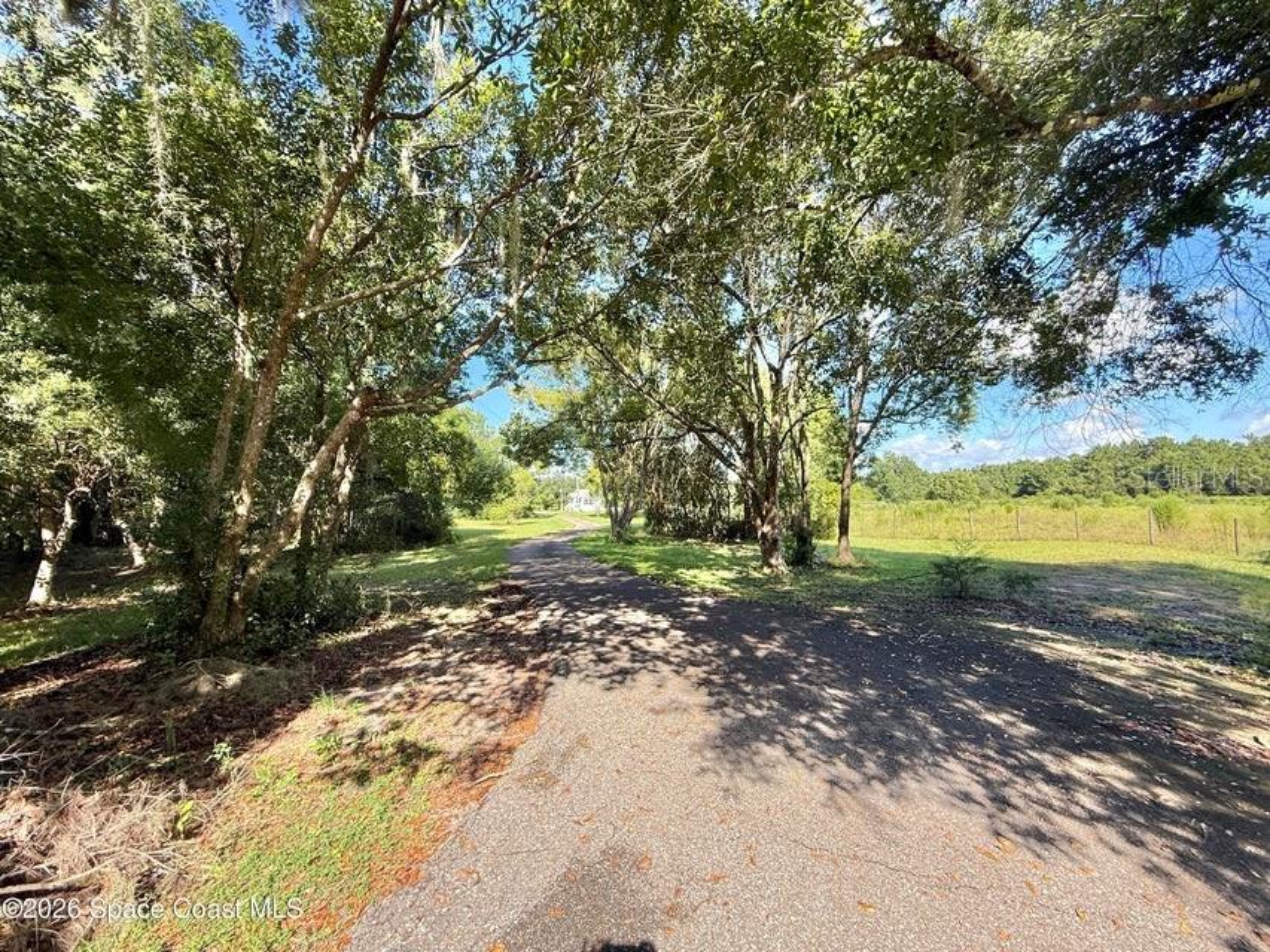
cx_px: 635
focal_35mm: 14
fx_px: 514
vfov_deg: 85.7
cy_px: 476
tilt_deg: +3.2
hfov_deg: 102.1
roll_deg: +1.8
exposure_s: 1/344
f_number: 2.2
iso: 64
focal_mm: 2.22
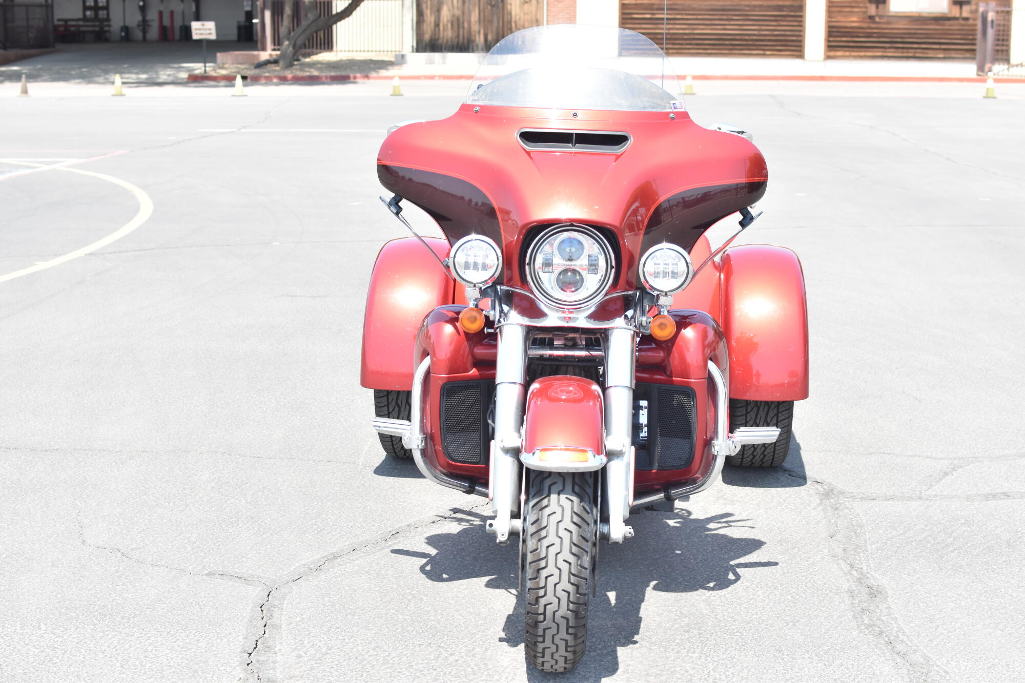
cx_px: 512
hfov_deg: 37.9
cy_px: 342
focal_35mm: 52
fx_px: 1495
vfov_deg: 25.7
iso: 800
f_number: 4.5
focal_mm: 35
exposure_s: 1/1600
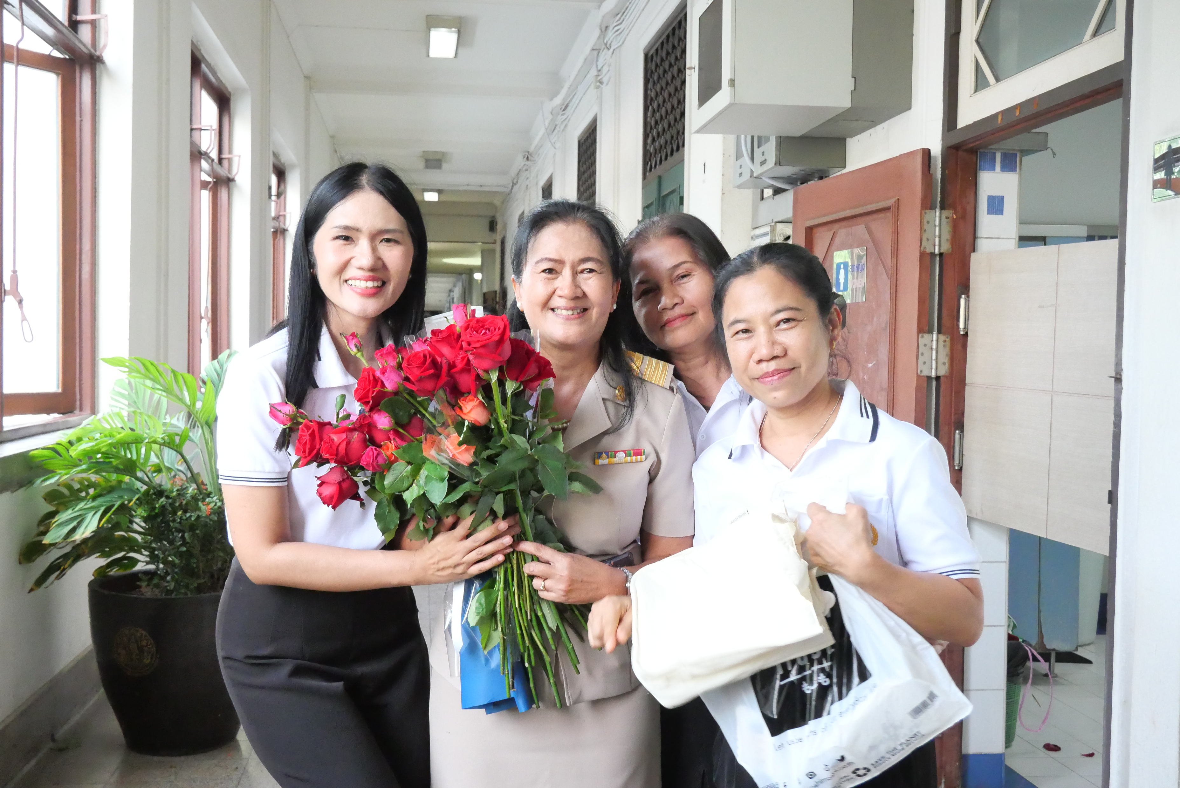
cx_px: 590
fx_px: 1213
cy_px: 394
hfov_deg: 51.9
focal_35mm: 37
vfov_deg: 36.0
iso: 5000
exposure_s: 1/125
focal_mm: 18
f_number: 5.6
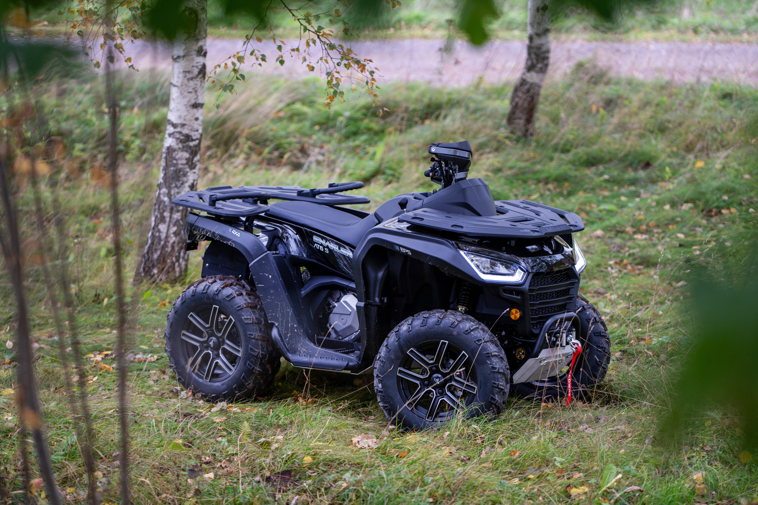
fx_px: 2843
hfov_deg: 15.2
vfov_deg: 10.2
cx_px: 379
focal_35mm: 135
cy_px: 252
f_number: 2
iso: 200
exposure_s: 1/320
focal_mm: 135
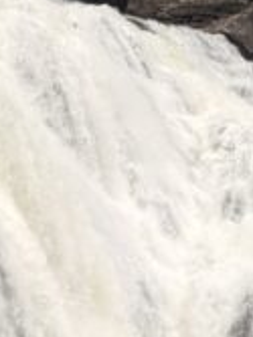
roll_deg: -0.6
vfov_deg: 3.2
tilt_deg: +5.6
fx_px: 5981
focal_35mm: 613
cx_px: 192
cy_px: 628
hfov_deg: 2.4
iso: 20
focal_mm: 16.89
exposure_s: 1/638
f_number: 2.8
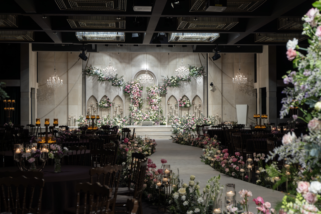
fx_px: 464
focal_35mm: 52
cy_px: 107
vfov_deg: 26.0
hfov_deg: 38.2
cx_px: 160
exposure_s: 1/100
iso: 160
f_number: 3.5
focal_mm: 35
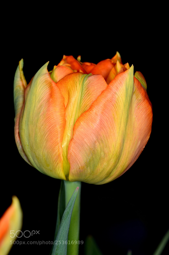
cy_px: 128
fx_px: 1114
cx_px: 84
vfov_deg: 13.1
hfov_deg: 8.7
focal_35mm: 158
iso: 100
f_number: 16
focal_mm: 105
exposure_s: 1/250
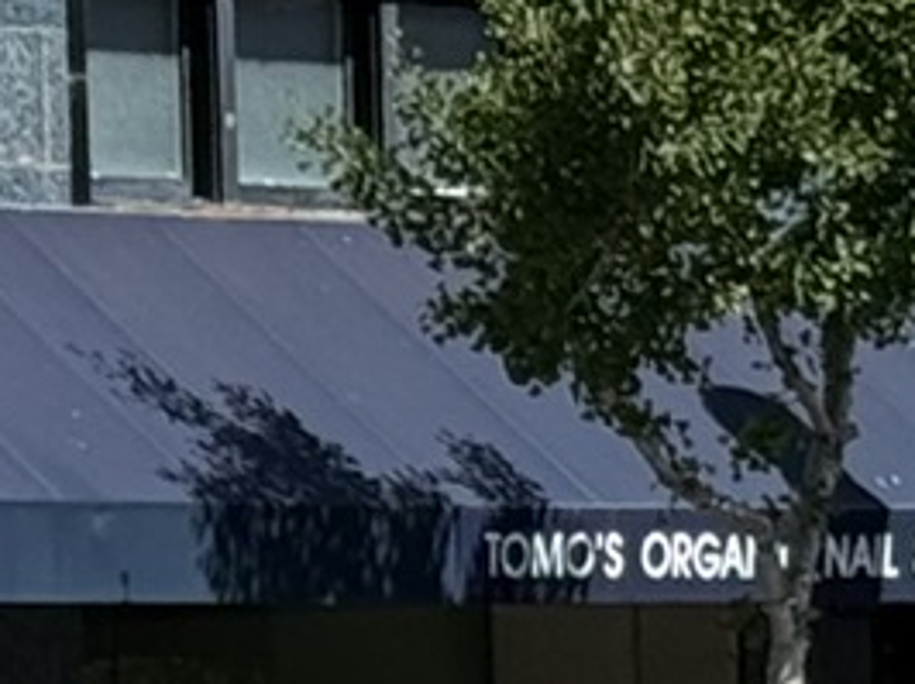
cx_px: -1194
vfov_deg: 4.0
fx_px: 9771
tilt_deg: -2.6
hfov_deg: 5.2
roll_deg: +1.3
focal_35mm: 370
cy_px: 1286
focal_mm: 6.76
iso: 64
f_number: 1.78
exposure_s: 1/3534
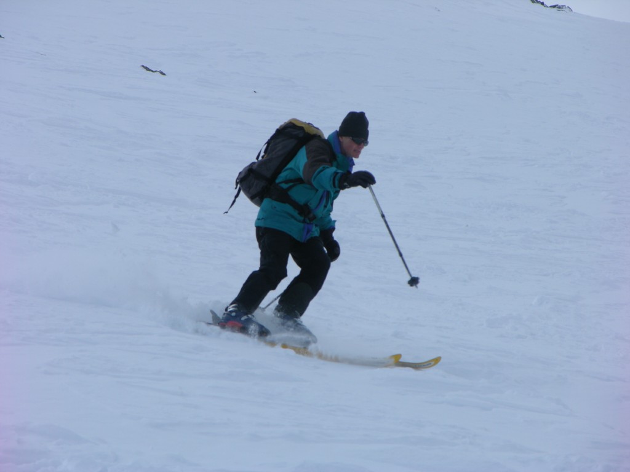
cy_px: 236
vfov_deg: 5.3
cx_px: 315
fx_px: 5096
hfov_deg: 7.1
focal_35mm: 280
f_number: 5.9
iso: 50
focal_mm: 71.2
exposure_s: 1/340
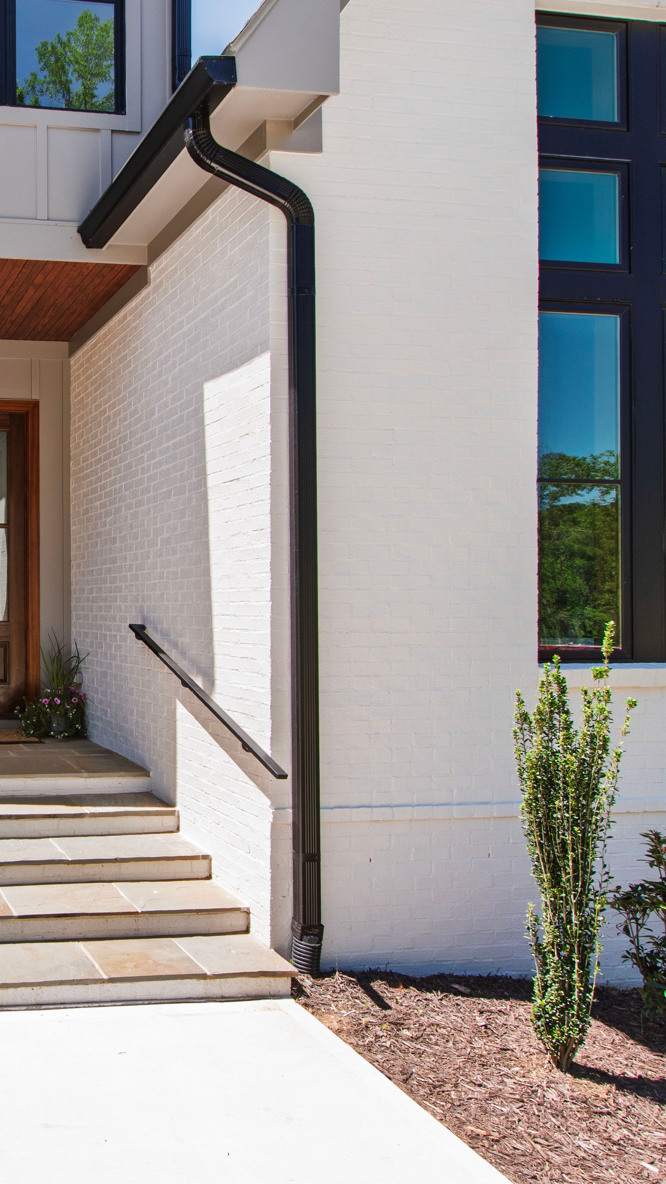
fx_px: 860
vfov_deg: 69.1
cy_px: 593
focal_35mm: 27
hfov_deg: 37.2
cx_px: -23
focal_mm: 11.5
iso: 100
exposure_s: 1/80
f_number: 8
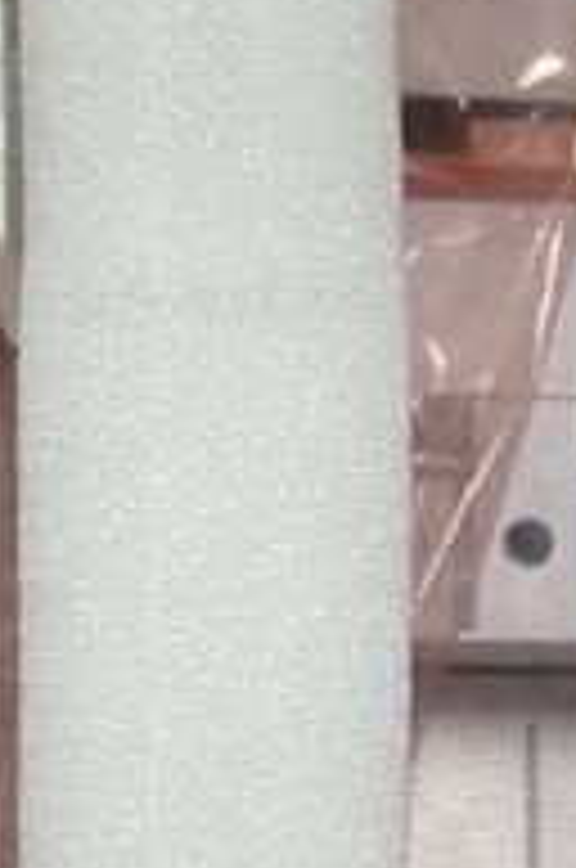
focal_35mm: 175
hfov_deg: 7.7
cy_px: 881
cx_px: 686
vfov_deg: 11.6
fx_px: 4215
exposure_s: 1/100
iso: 200
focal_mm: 6.76
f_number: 1.78
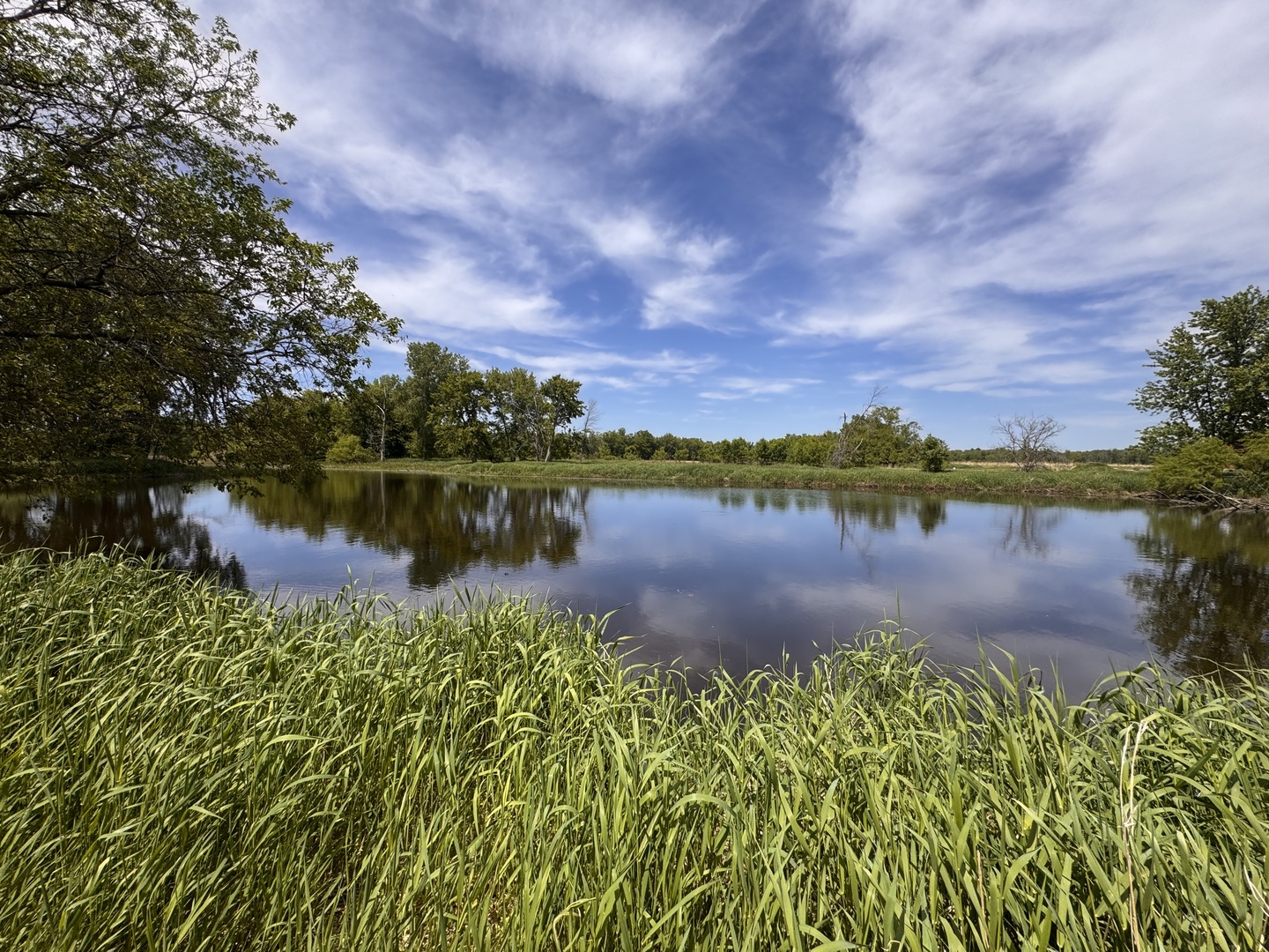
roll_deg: -0.7
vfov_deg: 85.7
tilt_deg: -2.9
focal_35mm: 14
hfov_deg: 102.1
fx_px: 513
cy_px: 476
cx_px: 634
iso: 50
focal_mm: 2.22
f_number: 2.2
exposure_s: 1/2273
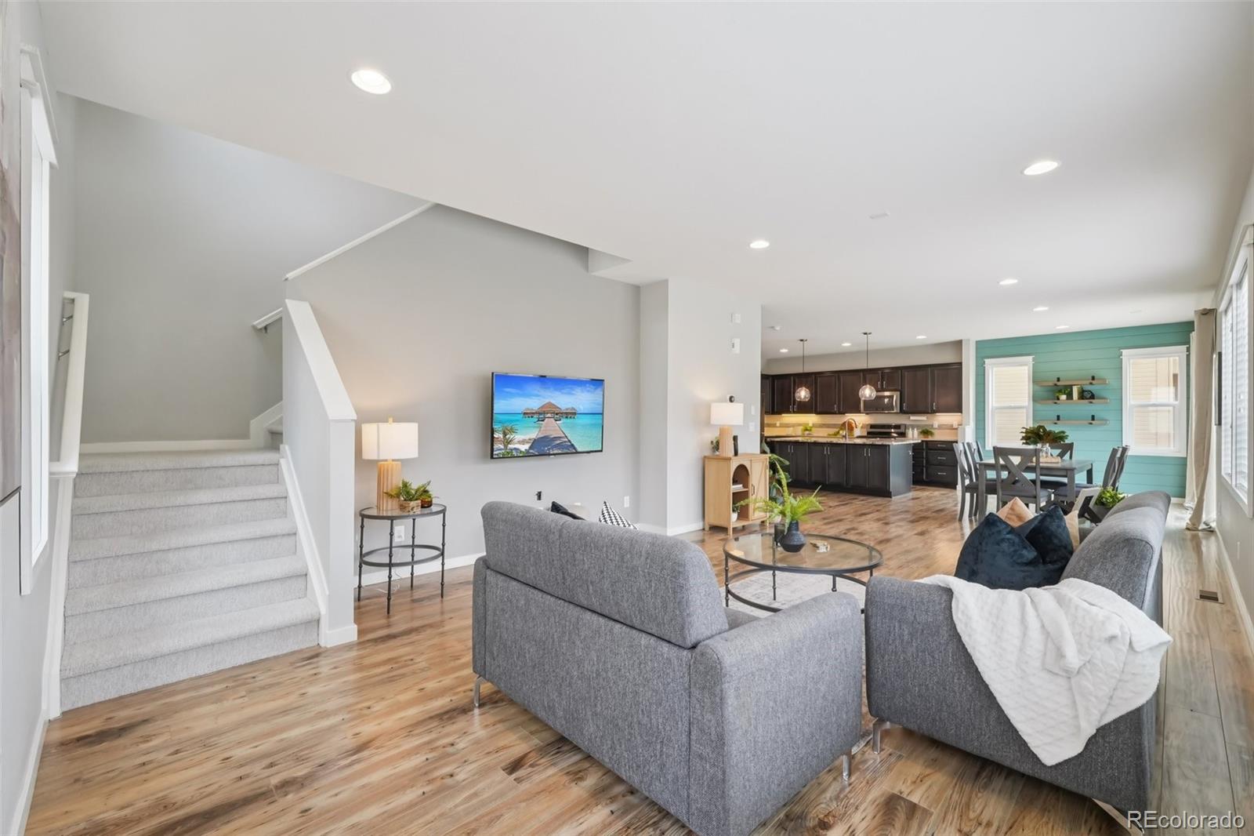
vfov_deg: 77.3
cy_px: 418
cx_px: 627
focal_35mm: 15
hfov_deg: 100.4
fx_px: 522
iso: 800
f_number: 8
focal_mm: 10
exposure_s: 1/25
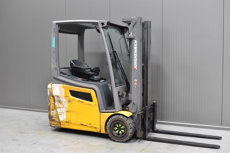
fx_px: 259
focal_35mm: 40
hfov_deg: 47.9
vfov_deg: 33.0
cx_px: 115
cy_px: 76
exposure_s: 1/30
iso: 1600
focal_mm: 27
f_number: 5.6
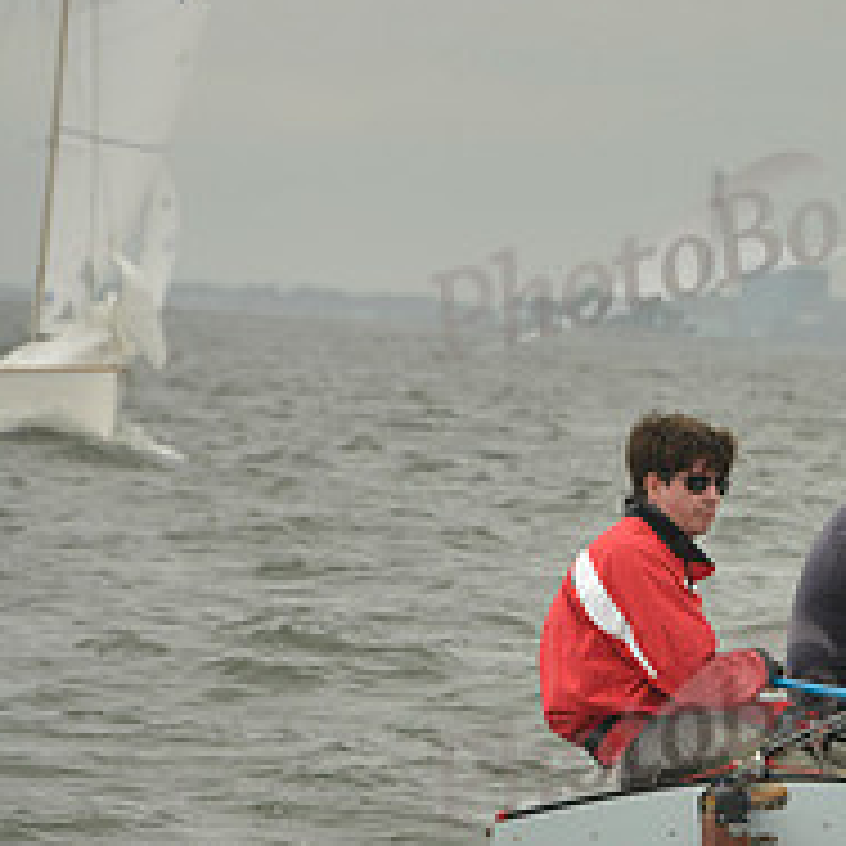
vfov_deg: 4.2
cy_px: 416
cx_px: 1300
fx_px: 11613
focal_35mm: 420
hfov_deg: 4.1
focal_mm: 160
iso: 400
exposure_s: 1/1250
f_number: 9
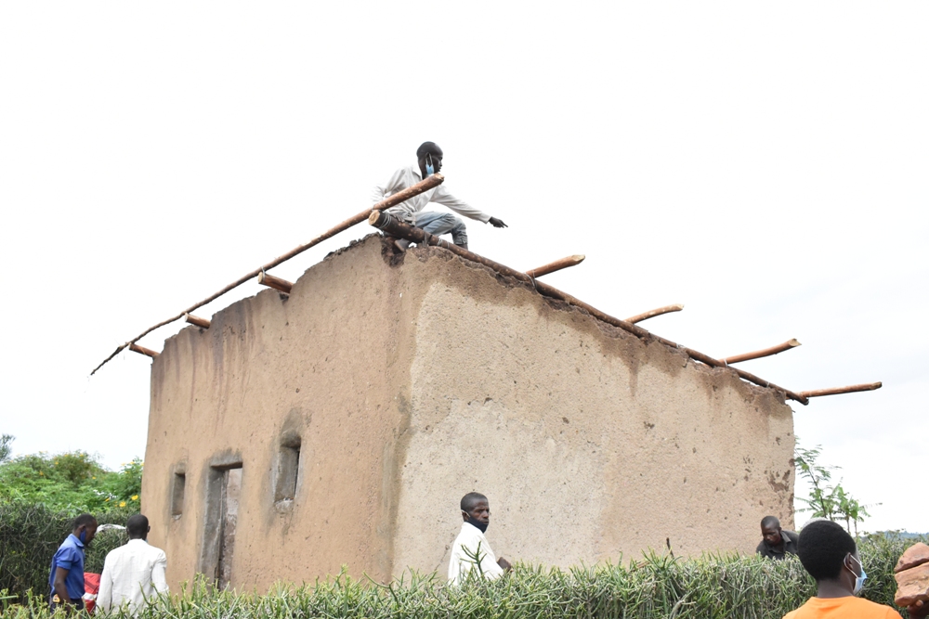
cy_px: 310
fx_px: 852
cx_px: 464
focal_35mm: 33
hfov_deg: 57.2
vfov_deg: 40.0
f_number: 5.6
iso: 1600
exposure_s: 1/1250
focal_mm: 22
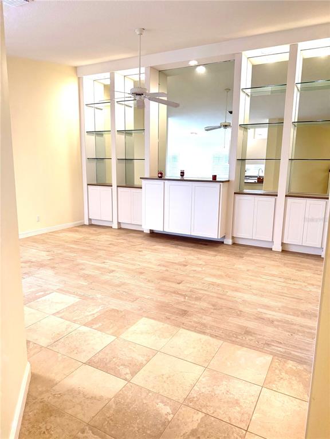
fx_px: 305
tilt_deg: -10.0
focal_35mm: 24
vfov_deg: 71.6
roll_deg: -1.0
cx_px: 165
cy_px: 220
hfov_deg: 56.8
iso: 200
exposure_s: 1/131
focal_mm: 6.76
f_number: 1.78
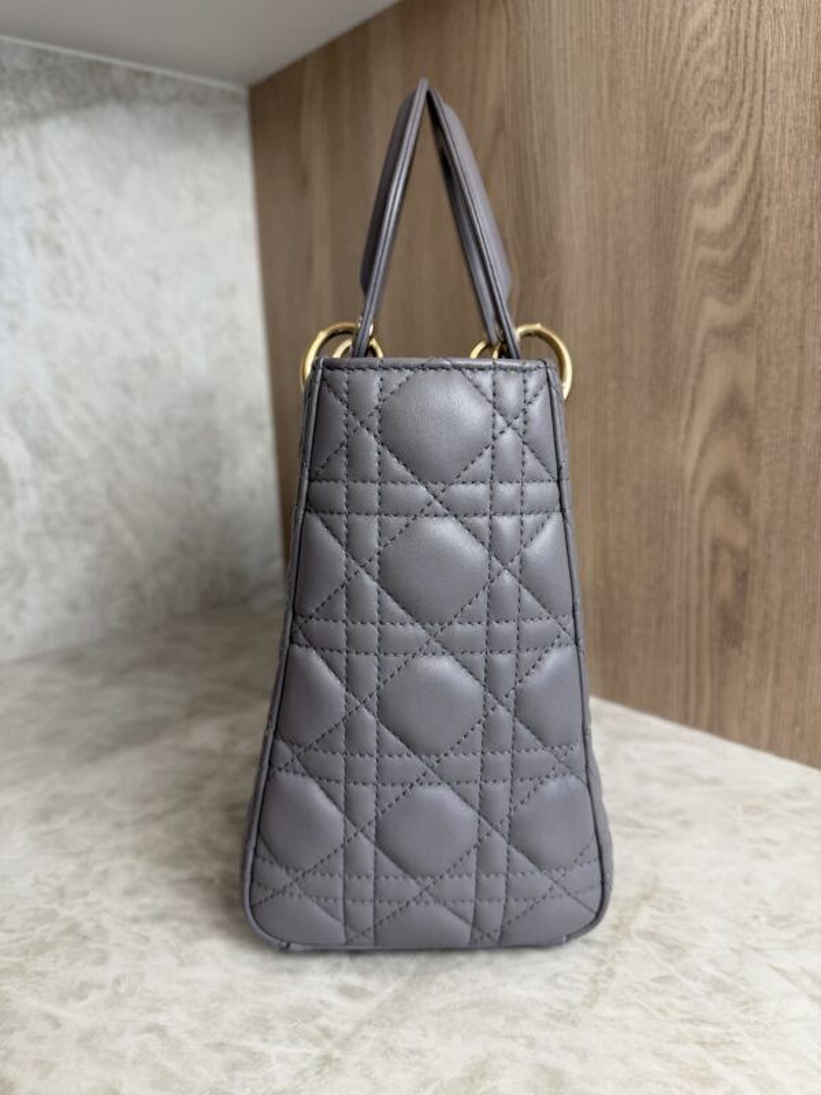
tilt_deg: -11.0
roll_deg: +1.9
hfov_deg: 56.8
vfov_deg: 71.6
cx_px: 410
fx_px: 759
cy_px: 548
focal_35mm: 24
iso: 80
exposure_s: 1/120
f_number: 1.78
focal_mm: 6.76
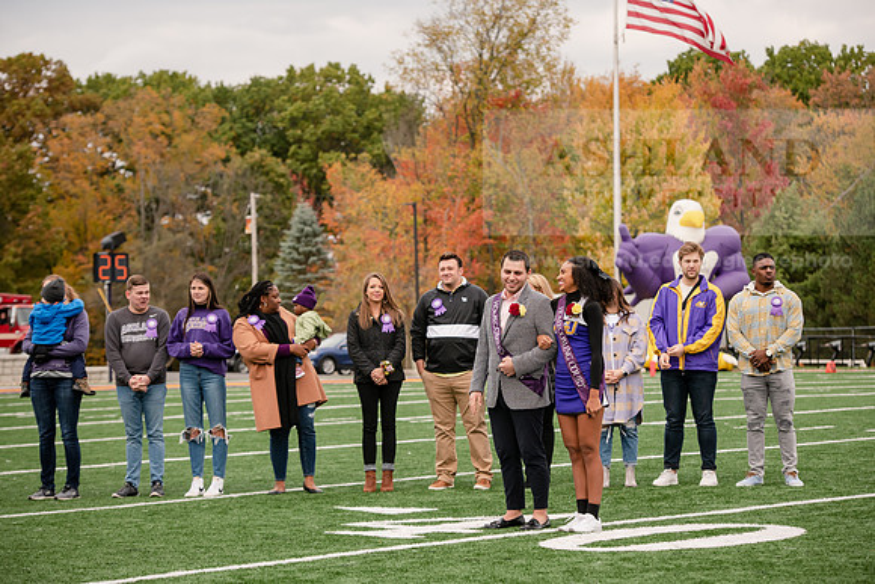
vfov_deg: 13.4
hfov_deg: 20.0
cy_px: 292
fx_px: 2480
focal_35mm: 102
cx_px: 438
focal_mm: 102
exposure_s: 1/1250
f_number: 4.5
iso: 320
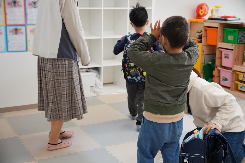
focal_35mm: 54
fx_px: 367
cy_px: 82
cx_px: 122
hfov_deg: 36.9
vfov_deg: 25.1
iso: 1600
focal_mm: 36
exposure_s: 1/160
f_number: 4
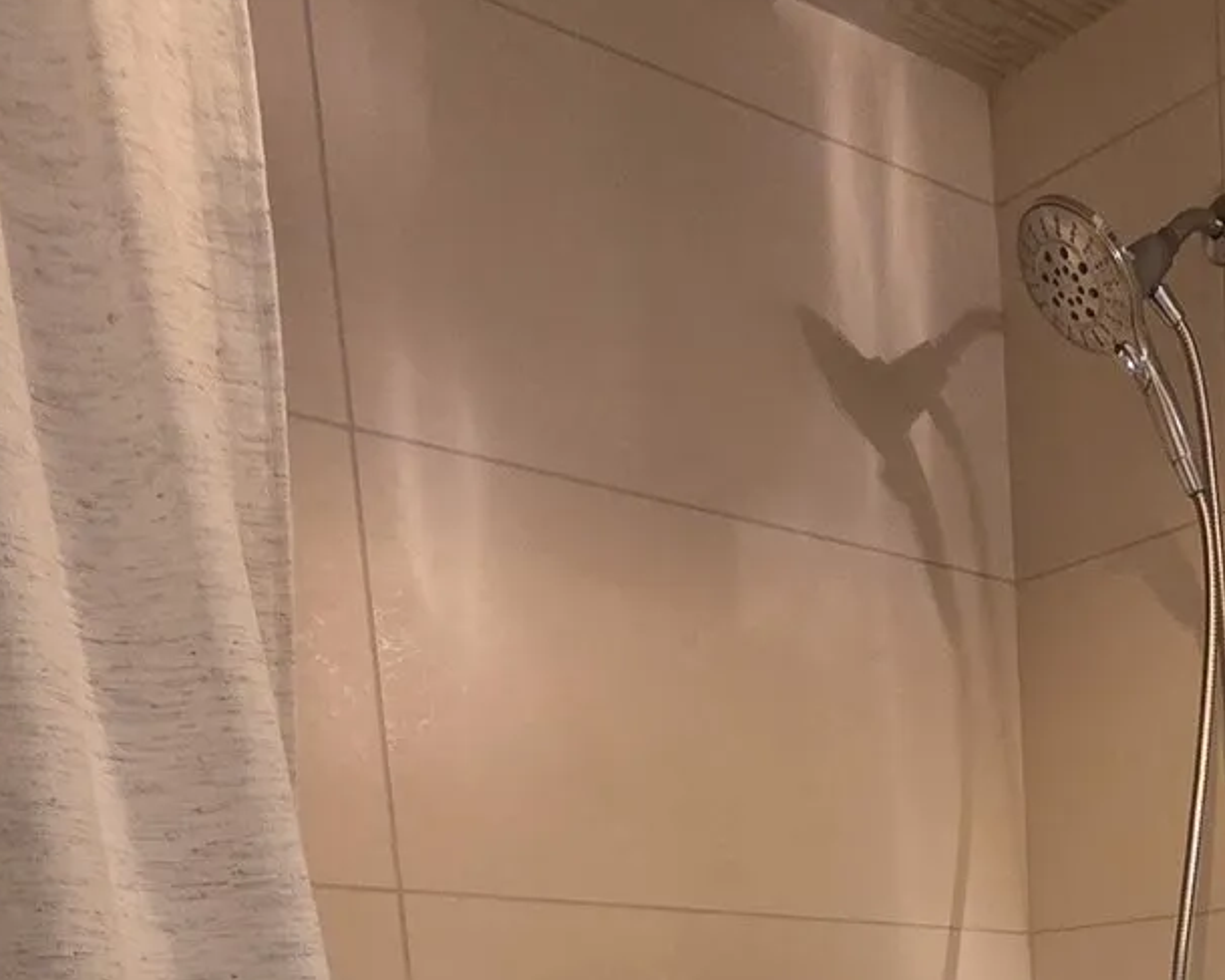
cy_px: 1443
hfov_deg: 33.7
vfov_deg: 24.8
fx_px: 1740
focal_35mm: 48
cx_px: 1354
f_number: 1.9
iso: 400
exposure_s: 1/60
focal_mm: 2.2
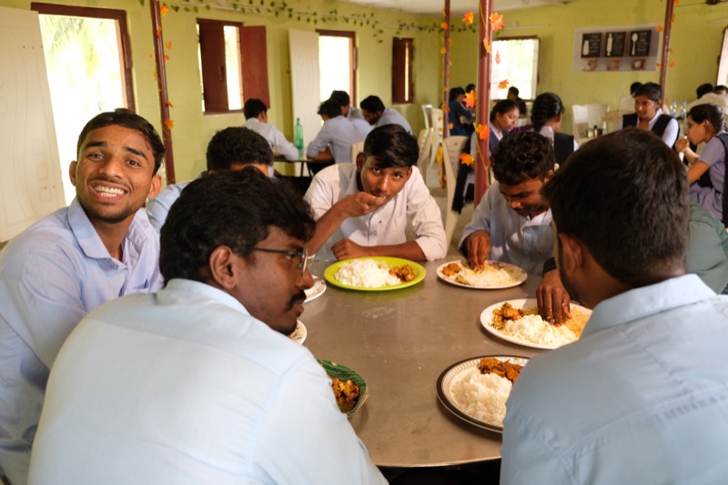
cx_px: 364
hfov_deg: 60.3
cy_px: 242
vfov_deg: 42.3
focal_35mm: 31
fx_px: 627
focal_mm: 20.5
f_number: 3.2
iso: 1250
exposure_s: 1/250
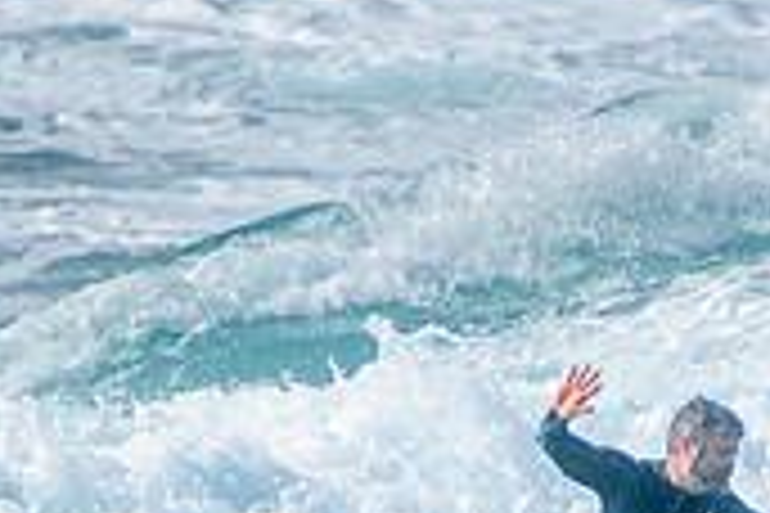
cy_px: 659
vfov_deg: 0.7
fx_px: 43587
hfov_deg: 1.0
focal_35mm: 2038
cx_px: 644
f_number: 5.6
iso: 280
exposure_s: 1/2000
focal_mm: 400
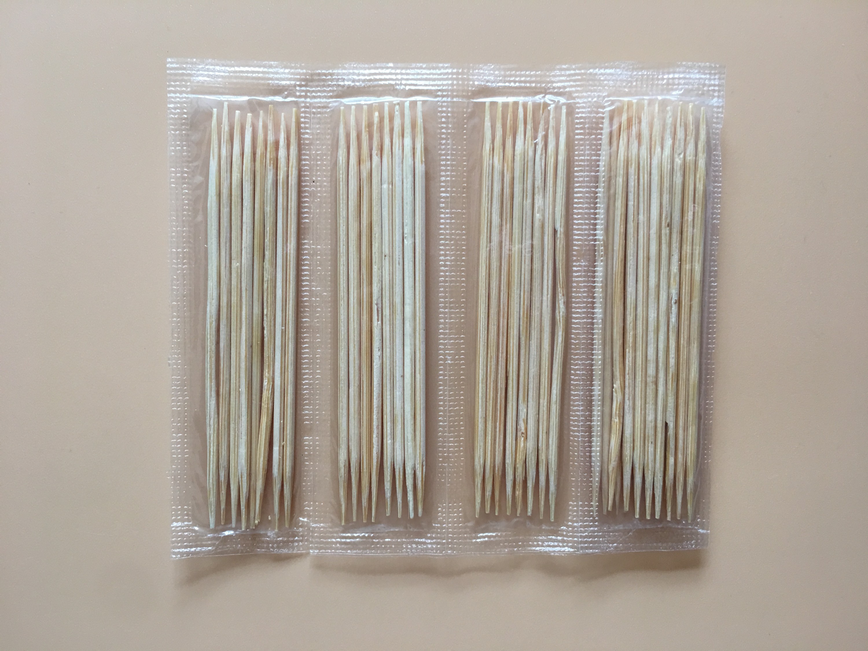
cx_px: 434
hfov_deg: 61.7
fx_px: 727
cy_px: 326
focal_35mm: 29
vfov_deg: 48.2
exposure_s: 1/17
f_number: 2.2
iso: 40
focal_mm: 4.15
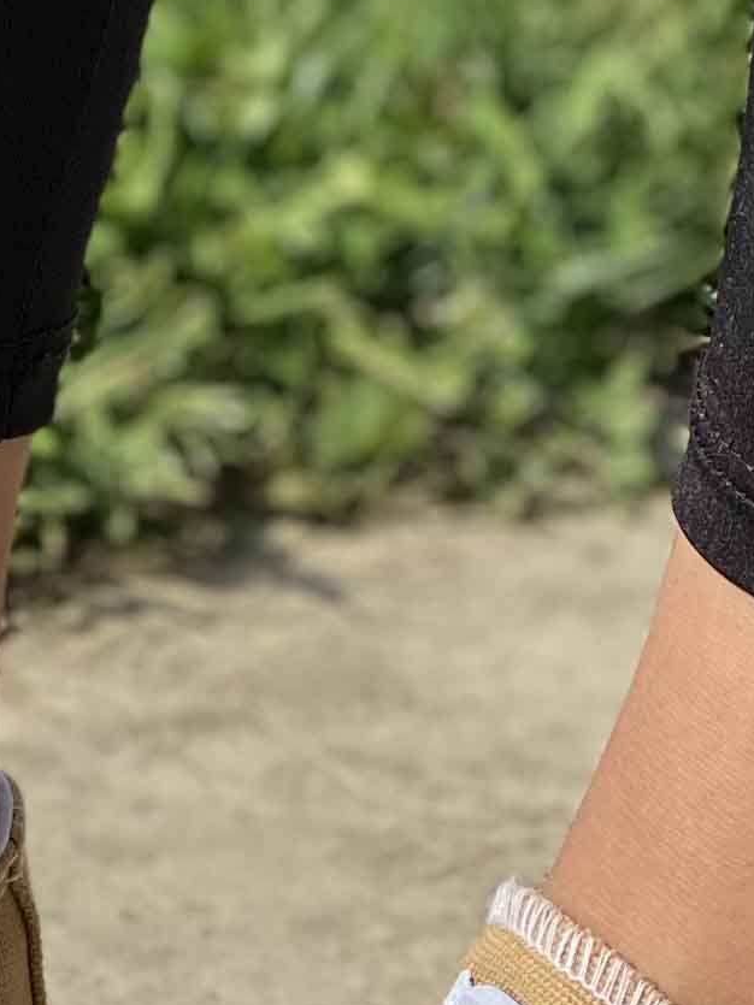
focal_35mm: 251
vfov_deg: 7.9
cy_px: 558
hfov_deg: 5.9
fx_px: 7292
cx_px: -208
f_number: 2
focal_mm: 6
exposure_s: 1/1597
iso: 20
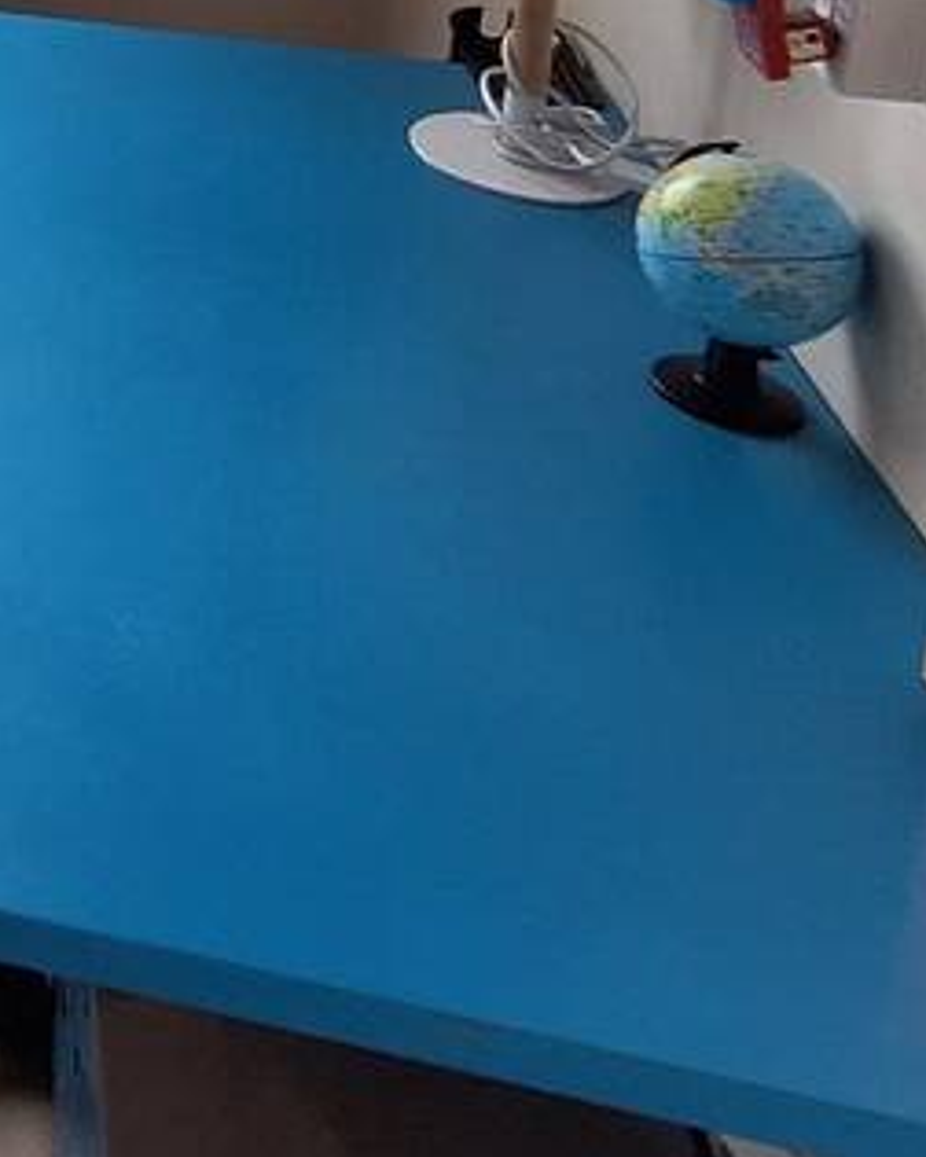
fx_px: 1987
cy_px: -437
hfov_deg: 19.3
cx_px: -772
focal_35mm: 58
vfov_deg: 26.3
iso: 50
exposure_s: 1/60
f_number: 2.2
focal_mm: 1.74
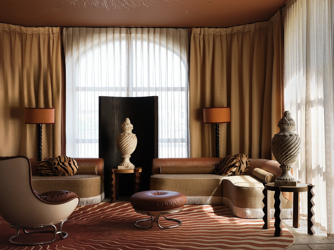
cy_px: 125
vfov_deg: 32.9
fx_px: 424
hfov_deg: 43.0
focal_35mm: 44
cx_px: 167
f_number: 14
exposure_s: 1/6
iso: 400
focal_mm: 55
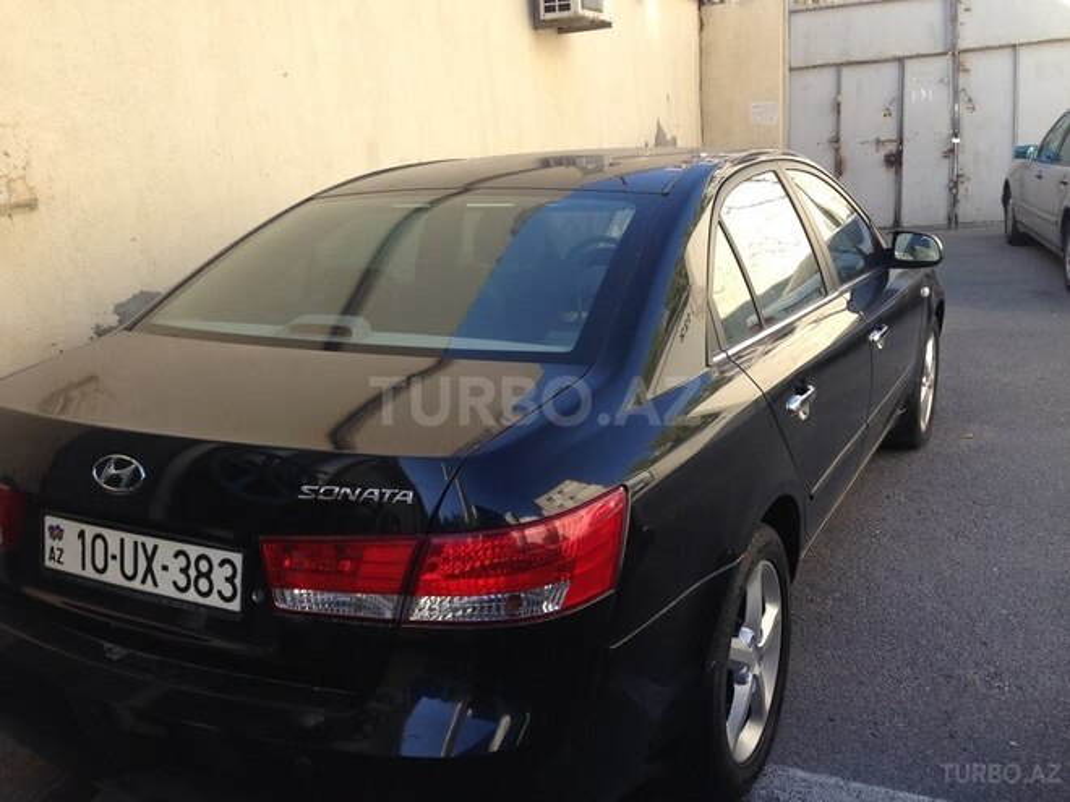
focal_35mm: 33
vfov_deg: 42.9
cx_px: 535
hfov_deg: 55.4
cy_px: 401
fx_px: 1020
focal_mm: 4.12
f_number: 2.4
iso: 50
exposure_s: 1/324
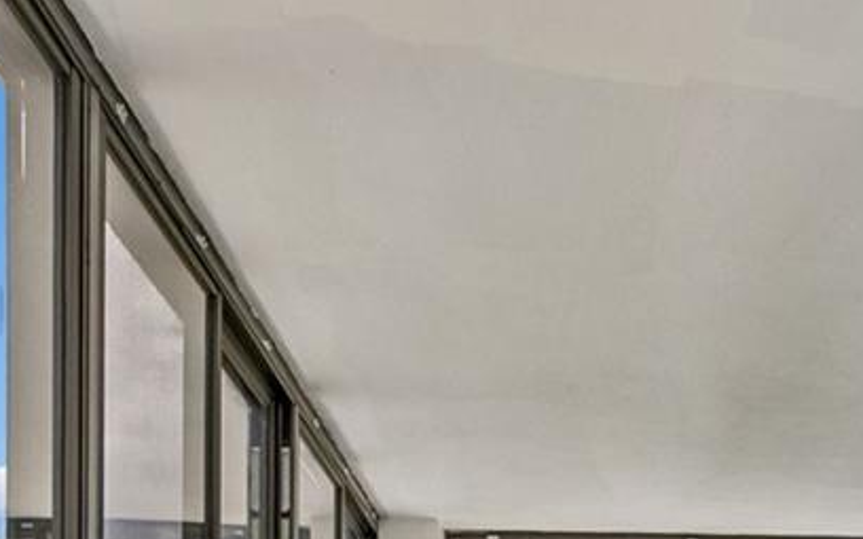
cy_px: 786
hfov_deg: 33.1
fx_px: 1411
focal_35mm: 60
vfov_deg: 19.2
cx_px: 681
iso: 100
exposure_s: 1/15
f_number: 7.1
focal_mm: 10
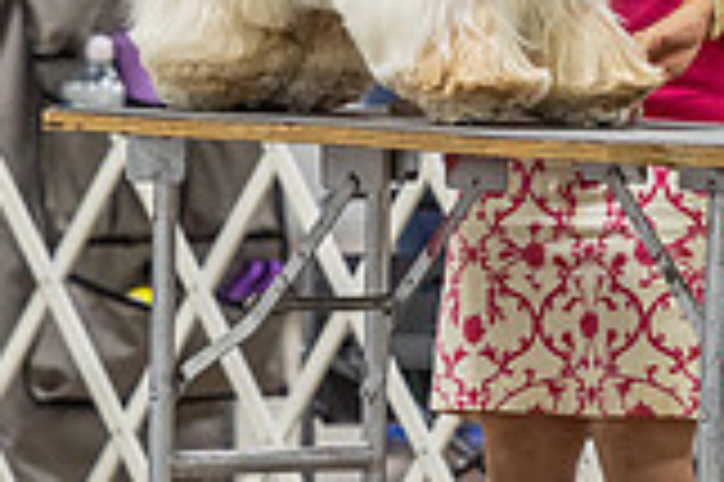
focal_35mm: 720
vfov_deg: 1.9
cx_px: 211
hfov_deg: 2.9
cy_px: -295
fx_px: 14465
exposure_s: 1/250
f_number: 2.8
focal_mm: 200
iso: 2500
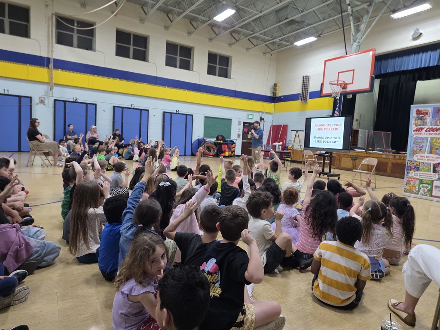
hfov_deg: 73.9
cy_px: 165
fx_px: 292
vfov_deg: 58.9
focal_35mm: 23
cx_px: 220
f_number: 1.7
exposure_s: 1/120
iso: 500
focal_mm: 6.25
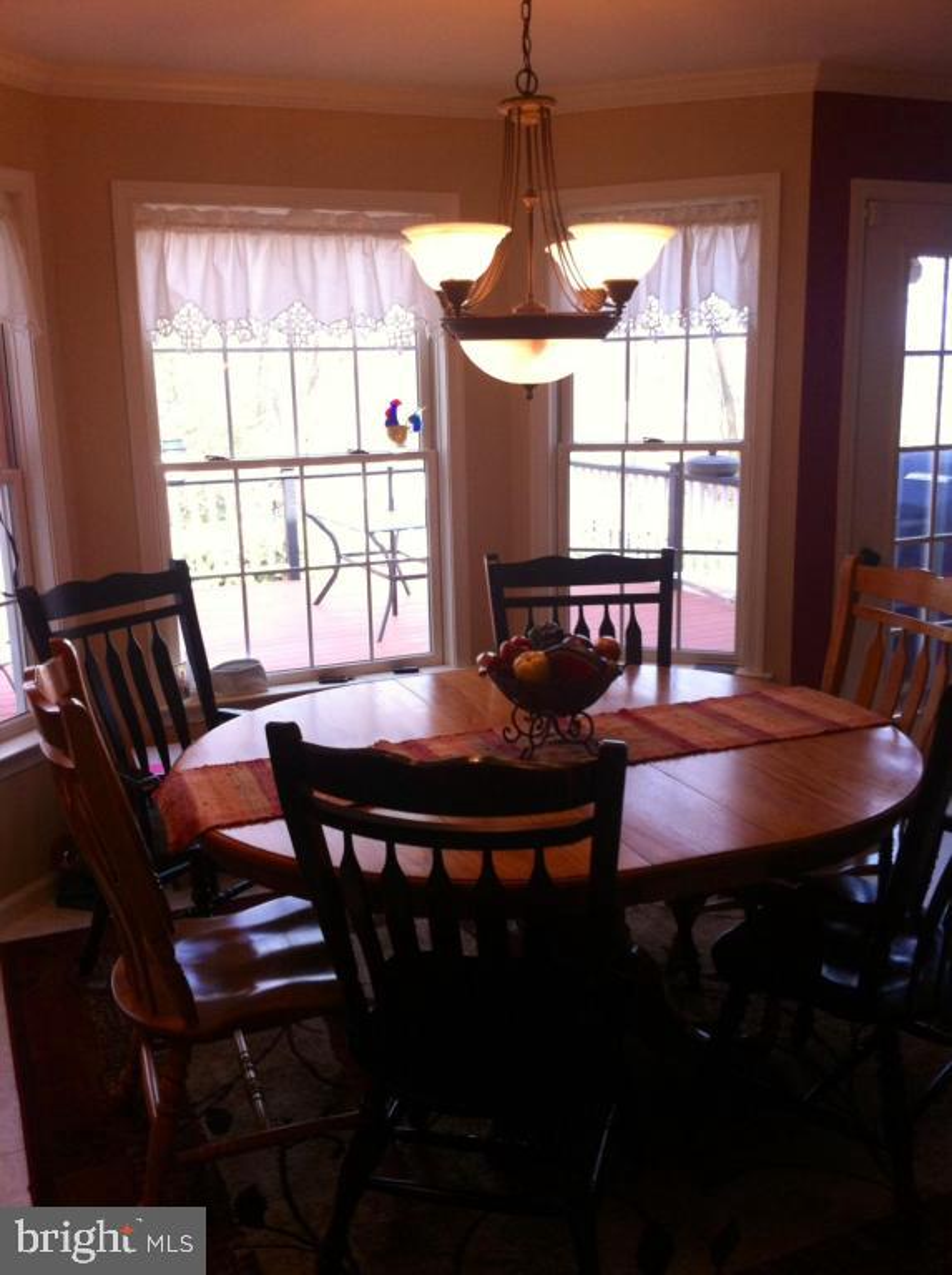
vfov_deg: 52.7
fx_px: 1287
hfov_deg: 40.6
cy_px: 638
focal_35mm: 35
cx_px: 476
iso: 125
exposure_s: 1/100
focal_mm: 3.85
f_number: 2.8
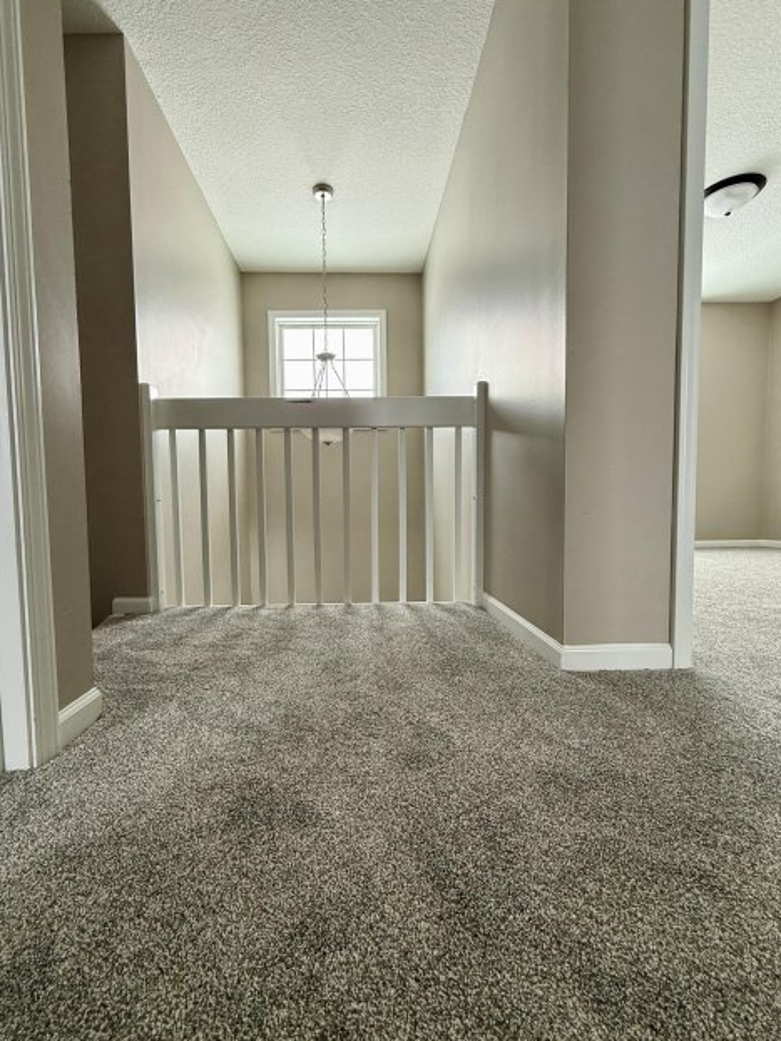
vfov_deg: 98.1
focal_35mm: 15
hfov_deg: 81.7
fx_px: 451
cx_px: 370
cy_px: 541
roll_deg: -0.7
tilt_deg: -3.0
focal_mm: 2.22
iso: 125
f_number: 2.2
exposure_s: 1/99
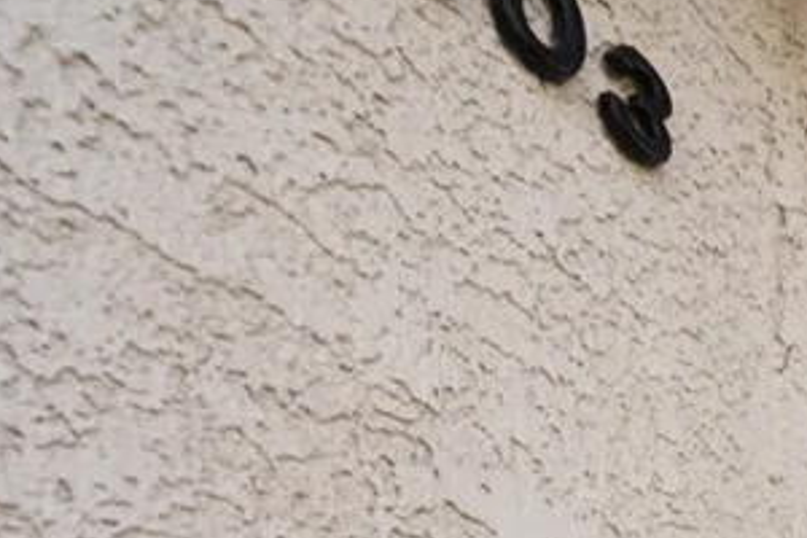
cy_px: 746
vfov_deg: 26.3
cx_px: 1063
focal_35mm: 41
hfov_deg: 33.6
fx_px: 919
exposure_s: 1/125
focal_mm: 12
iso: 1000
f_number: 11
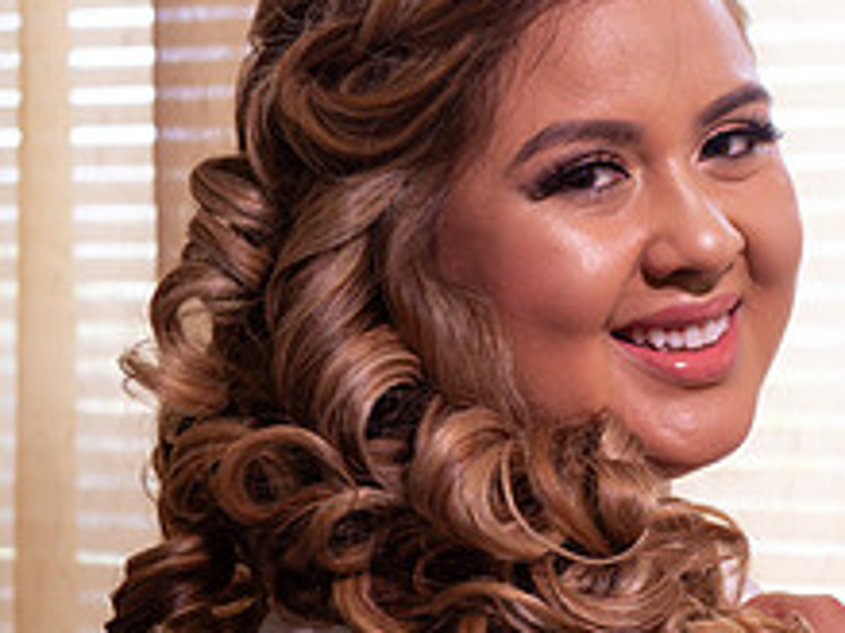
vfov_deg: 8.8
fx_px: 4099
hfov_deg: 11.6
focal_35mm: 168
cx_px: 926
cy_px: 471
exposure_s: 1/60
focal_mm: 66
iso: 400
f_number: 4
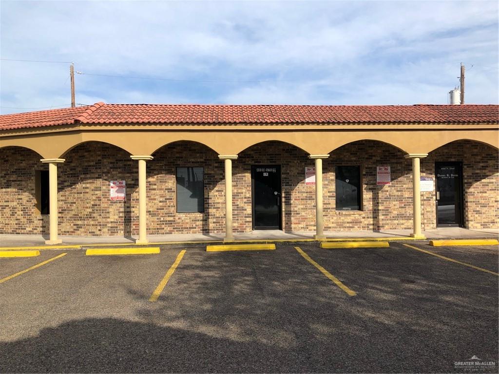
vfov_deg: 49.7
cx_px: 250
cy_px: 187
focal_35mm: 28
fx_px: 404
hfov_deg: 63.4
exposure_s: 1/2024
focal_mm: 3.99
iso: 20
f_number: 1.8
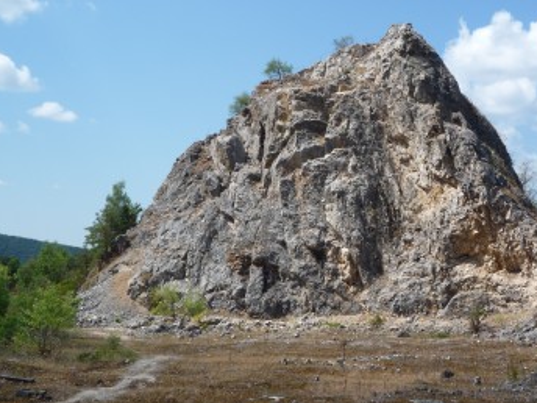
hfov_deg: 31.1
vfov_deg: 23.6
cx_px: 329
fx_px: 962
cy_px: 223
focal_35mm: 62
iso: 100
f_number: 5.6
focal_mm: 8.8
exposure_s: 1/500
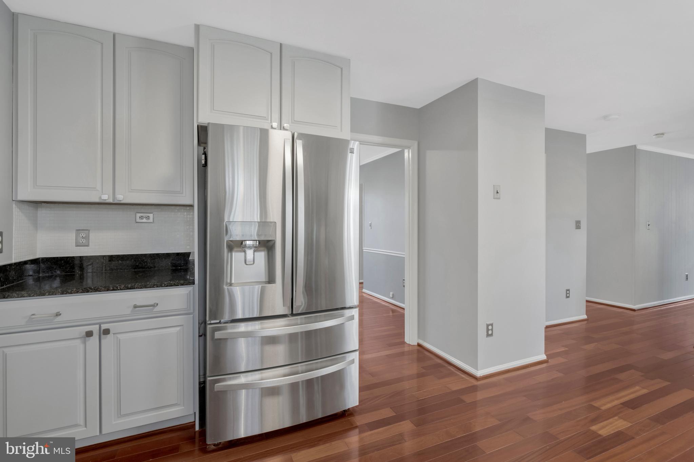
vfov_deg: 73.7
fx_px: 308
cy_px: 231
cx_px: 347
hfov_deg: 96.7
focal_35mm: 16
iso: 1250
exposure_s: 1/25
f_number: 8
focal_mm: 16
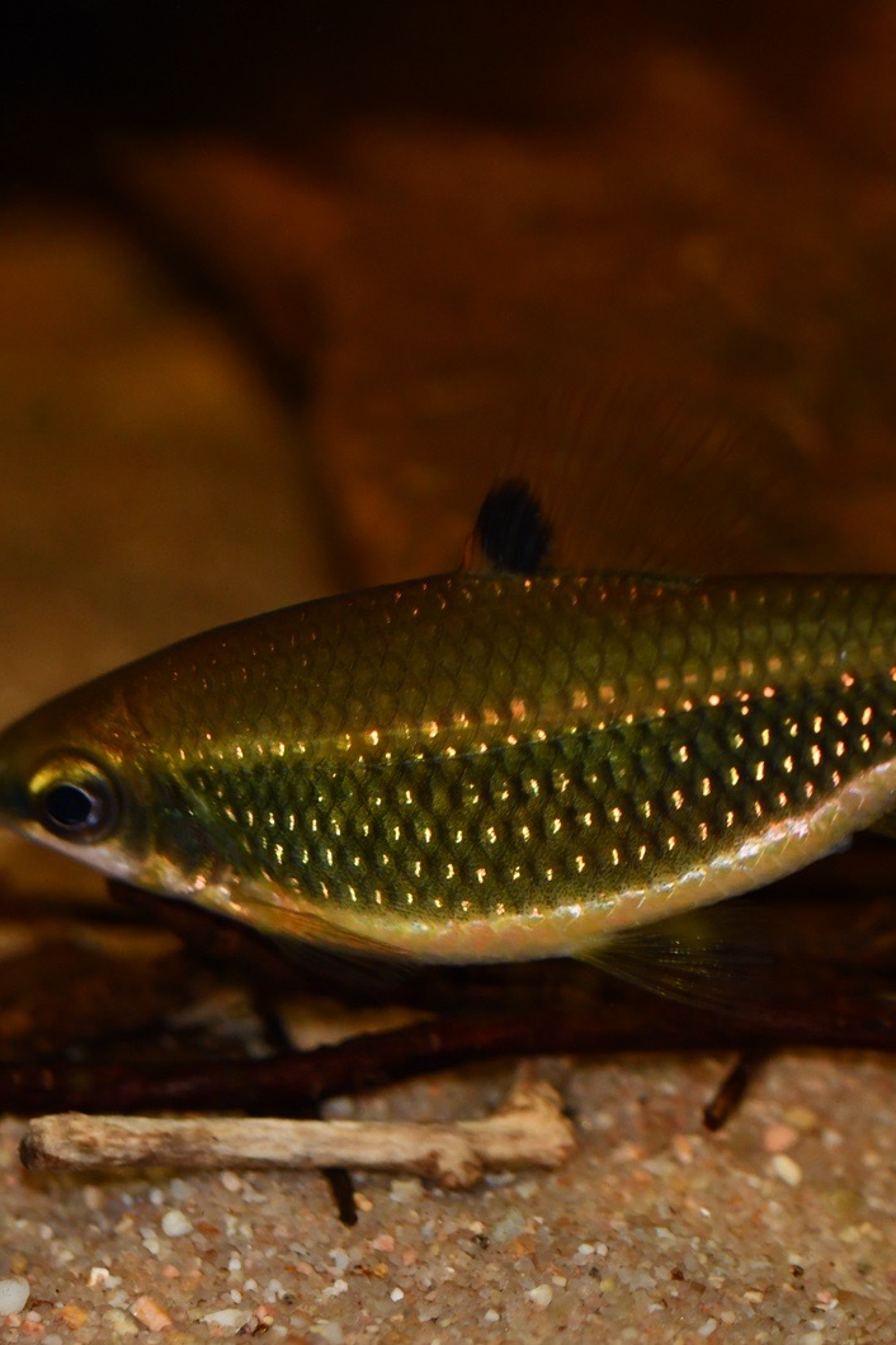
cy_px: 674
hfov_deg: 5.8
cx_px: 616
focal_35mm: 237
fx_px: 8853
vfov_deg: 8.7
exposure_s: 1/60
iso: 1250
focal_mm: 105
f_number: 5.6
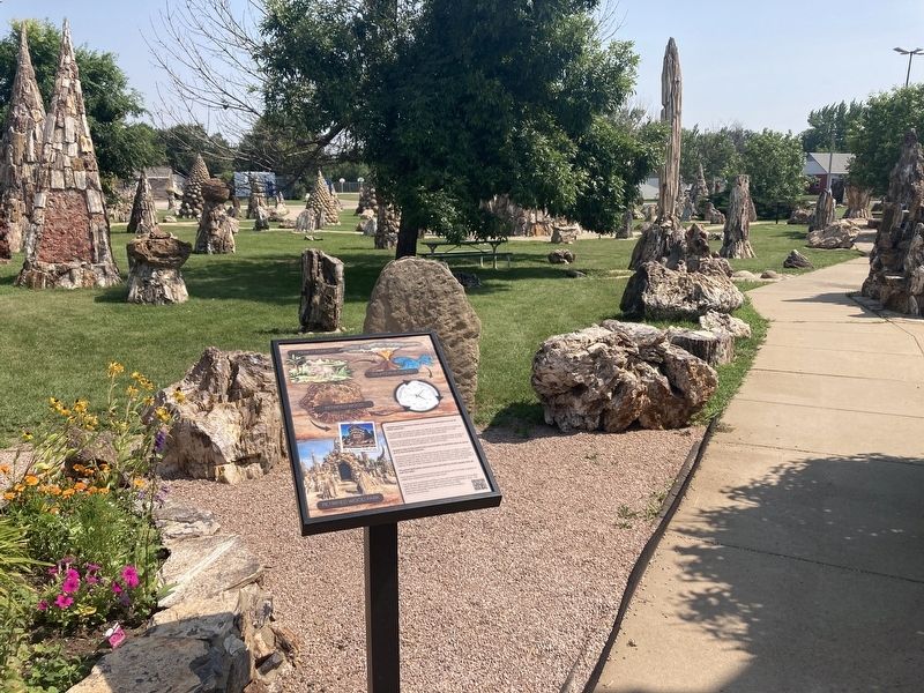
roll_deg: -0.5
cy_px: 346
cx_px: 462
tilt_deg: -10.1
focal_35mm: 28
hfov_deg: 63.4
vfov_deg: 49.7
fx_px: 747
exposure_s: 1/2000
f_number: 1.8
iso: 20
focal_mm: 3.99
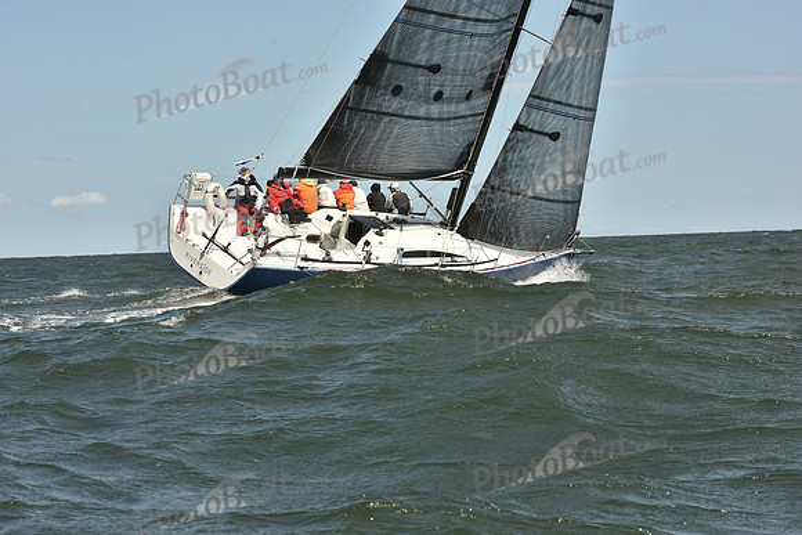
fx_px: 2005
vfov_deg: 15.2
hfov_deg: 22.6
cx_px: 401
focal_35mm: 90
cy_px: 268
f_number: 9
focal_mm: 90
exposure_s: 1/800
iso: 250
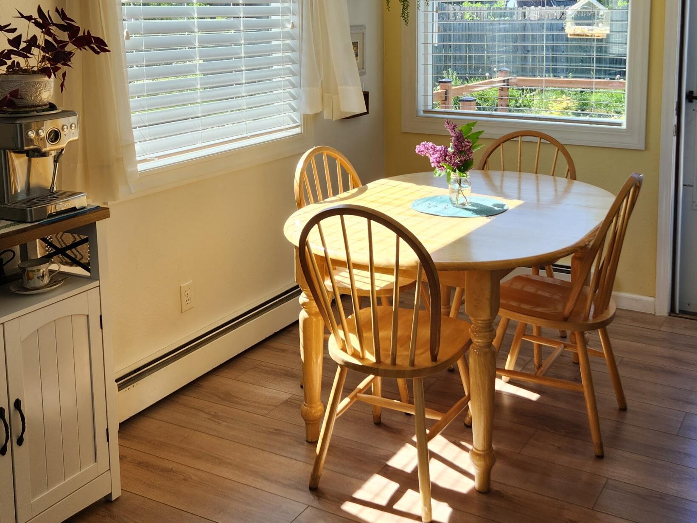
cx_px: 379
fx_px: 846
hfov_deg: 44.8
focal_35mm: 42
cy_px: 125
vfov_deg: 33.6
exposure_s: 1/180
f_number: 1.8
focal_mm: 5.4
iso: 20
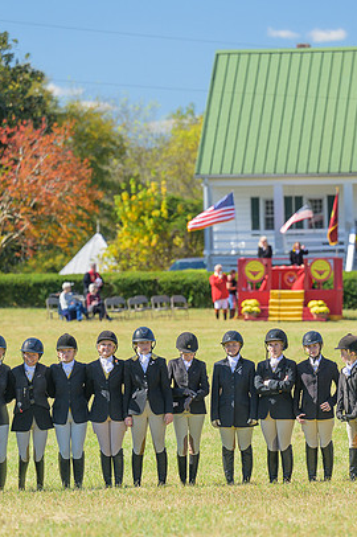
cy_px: 296
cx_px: 230
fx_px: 4589
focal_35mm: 308
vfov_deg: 6.7
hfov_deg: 4.5
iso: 200
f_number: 4
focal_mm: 185
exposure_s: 1/400
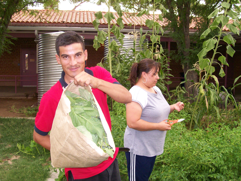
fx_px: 251
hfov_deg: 51.4
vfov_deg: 39.7
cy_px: 90
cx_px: 120
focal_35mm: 36
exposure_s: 1/91
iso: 140
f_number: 2.7
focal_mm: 6
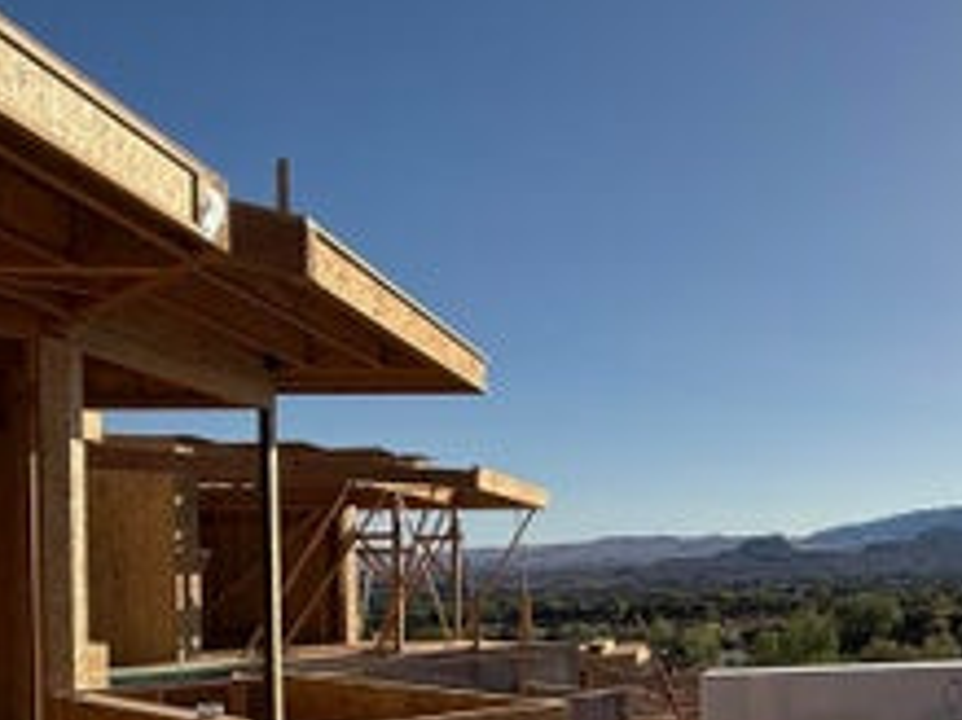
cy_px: 580
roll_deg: +1.6
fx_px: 1139
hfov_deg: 42.2
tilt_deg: +1.2
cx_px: 861
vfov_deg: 34.0
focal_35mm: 41
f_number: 2.2
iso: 50
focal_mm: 2.22
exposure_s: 1/4149
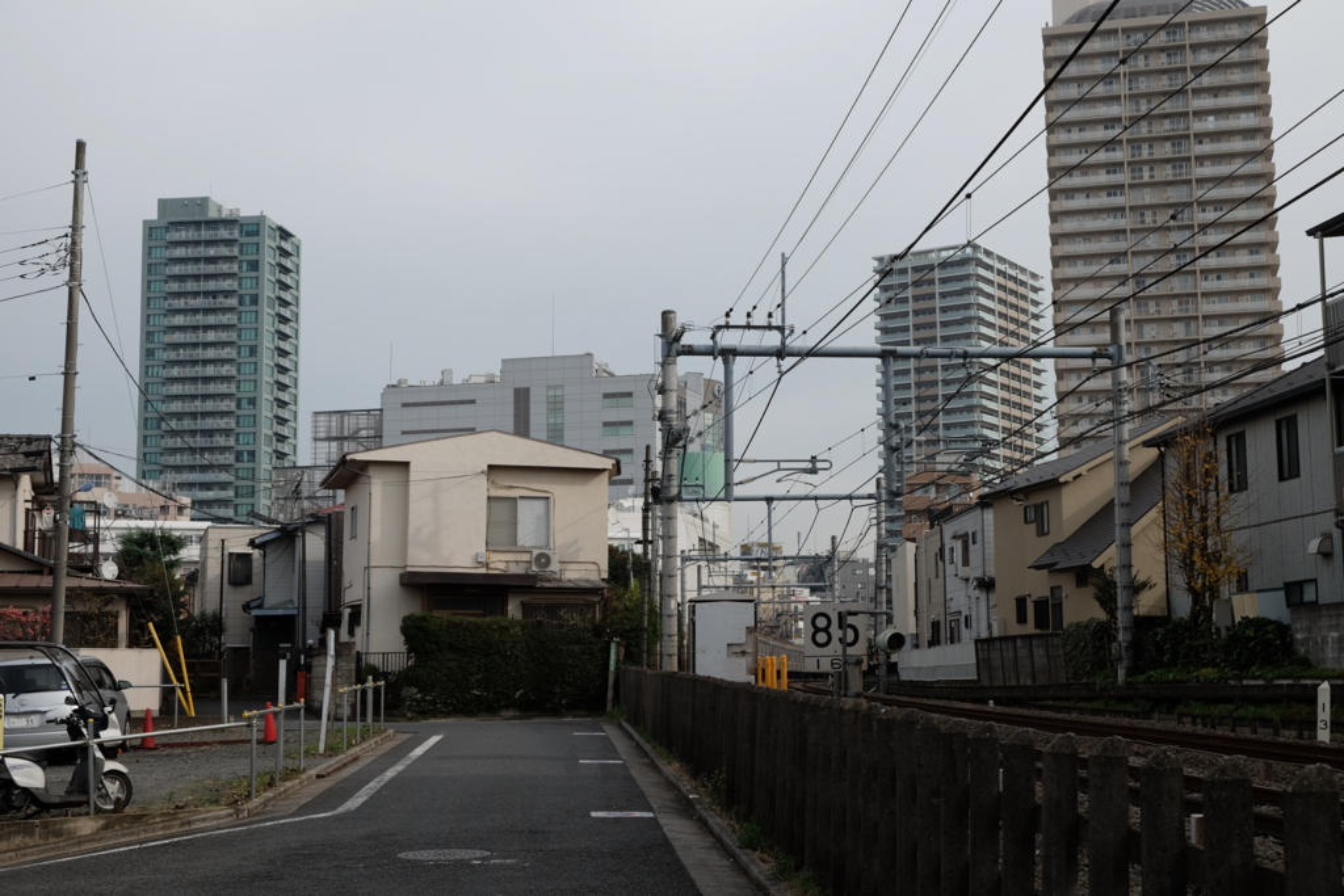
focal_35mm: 45
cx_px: 672
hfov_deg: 43.6
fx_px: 1680
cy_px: 448
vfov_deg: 29.9
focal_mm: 30.2
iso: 200
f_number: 7.1
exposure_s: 1/450
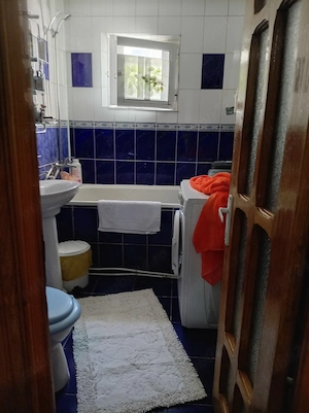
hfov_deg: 54.8
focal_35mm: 25
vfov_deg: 69.4
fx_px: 298
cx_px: 154
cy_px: 206
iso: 205
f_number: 1.8
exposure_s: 1/25
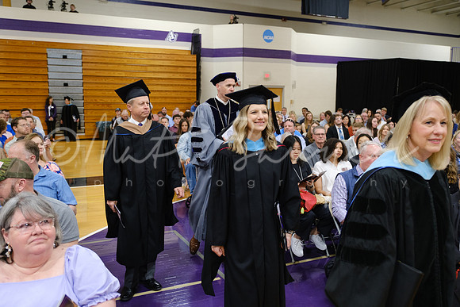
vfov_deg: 42.3
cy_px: 154
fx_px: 396
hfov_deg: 60.3
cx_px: 230
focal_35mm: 31
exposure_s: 1/125
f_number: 2.8
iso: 1600
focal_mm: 20.6
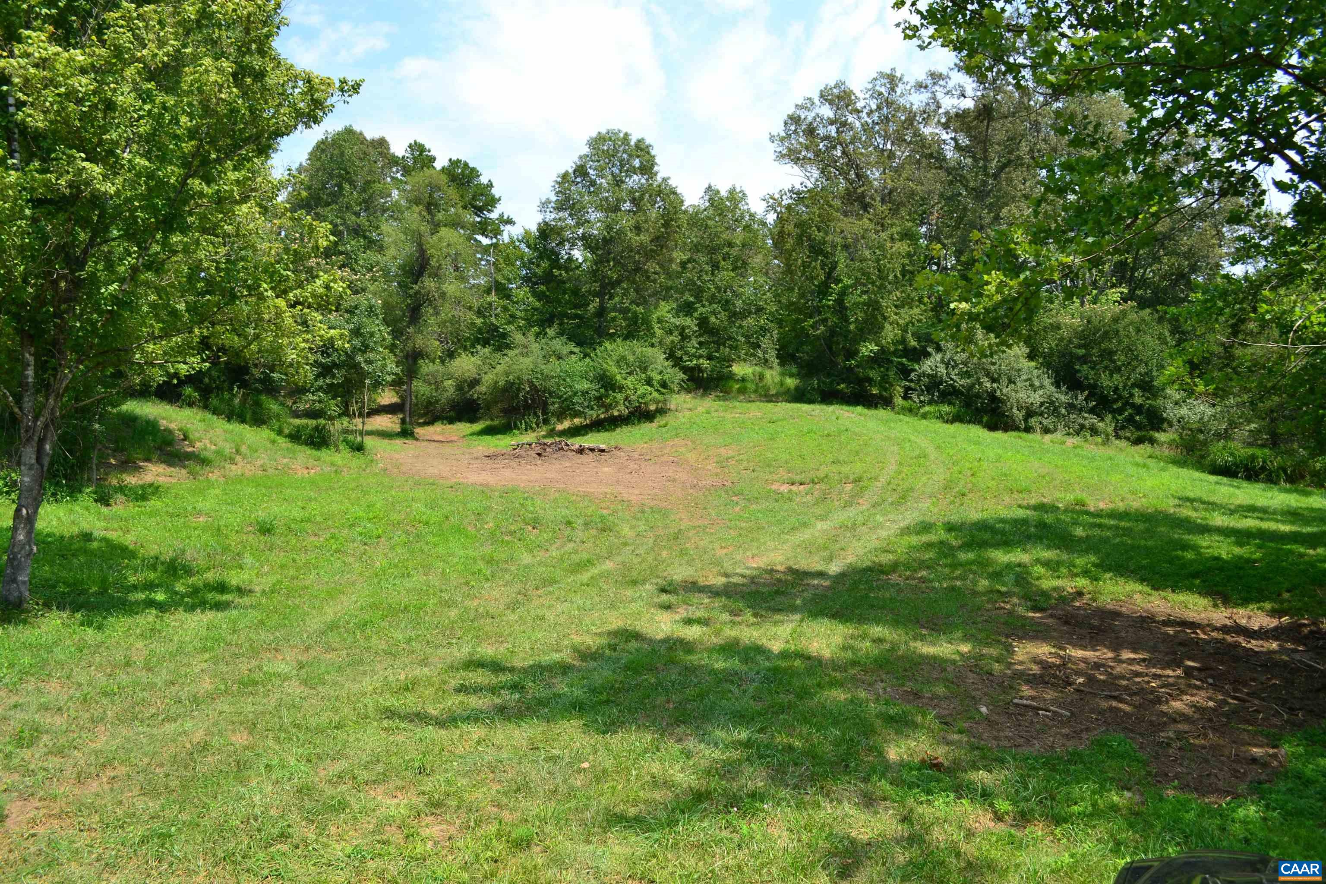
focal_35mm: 27
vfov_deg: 47.9
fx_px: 994
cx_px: 663
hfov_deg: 67.4
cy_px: 442
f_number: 7.1
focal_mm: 18
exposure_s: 1/200
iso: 100
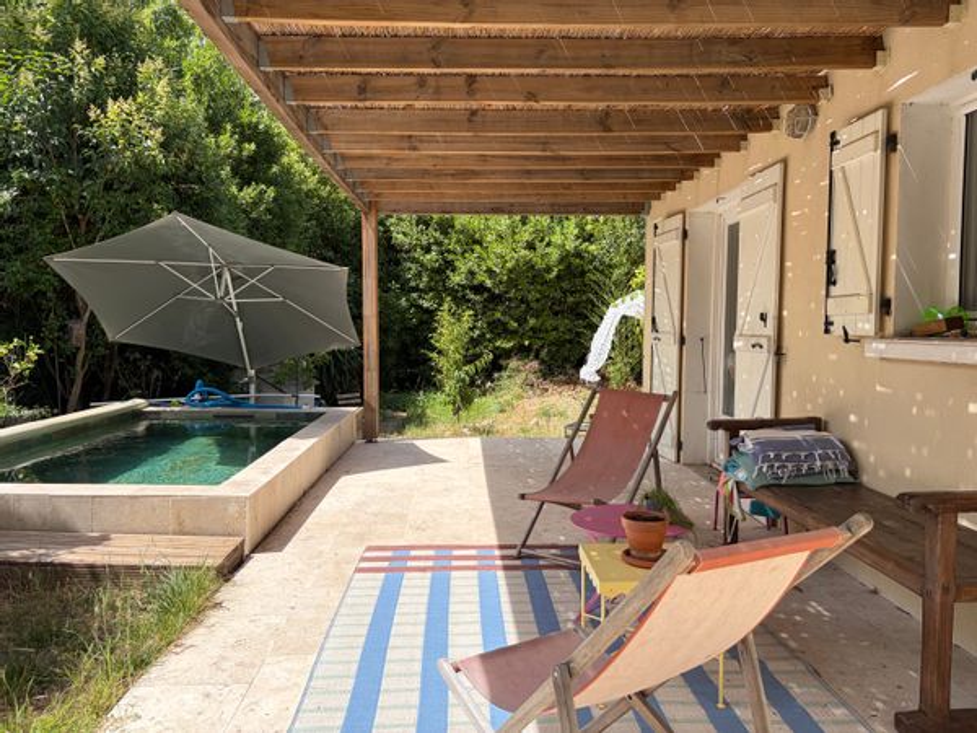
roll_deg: -0.2
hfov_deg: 67.3
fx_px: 734
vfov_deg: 53.1
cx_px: 488
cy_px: 366
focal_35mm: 26
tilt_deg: -2.9
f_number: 1.6
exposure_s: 1/1901
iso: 50
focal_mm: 5.96
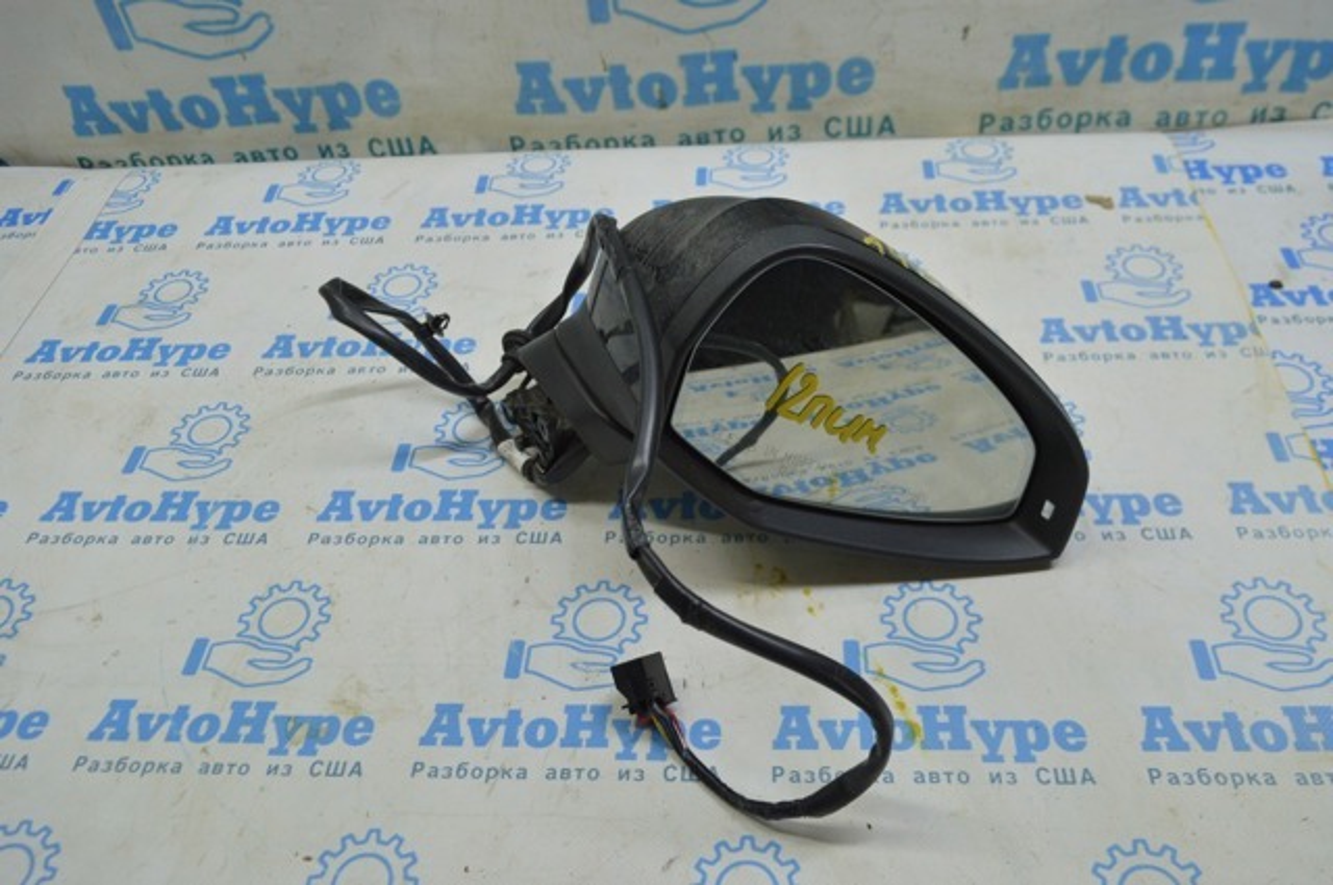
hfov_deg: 59.6
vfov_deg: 41.6
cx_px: 666
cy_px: 442
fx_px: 1165
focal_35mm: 32
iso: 400
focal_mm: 21
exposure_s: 1/40
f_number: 5.6
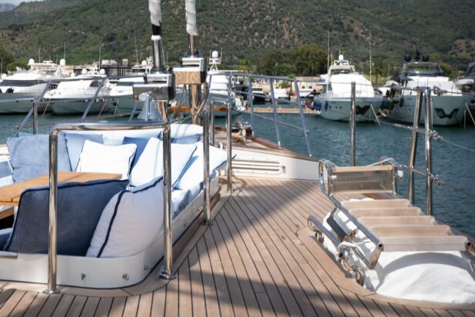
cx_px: 105
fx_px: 699
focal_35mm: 53
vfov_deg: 25.3
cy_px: 95
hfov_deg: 36.4
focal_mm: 32
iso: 50
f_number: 13
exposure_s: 1/50
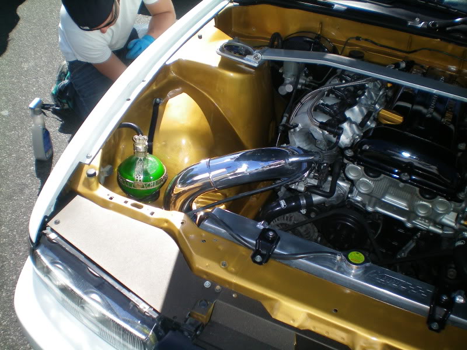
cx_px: 234
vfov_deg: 37.7
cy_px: 175
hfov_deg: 49.0
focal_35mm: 38
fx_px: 513
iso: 64
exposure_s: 1/500
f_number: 3.1
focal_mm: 6.3
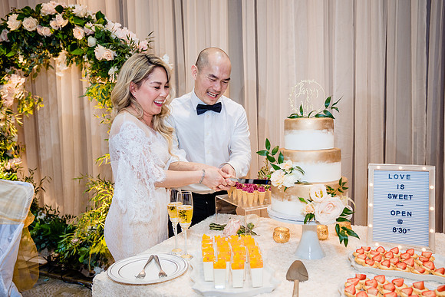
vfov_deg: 42.3
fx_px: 383
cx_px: 222
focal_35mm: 31
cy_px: 148
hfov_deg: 60.3
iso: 1000
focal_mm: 31
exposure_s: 1/160
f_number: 4
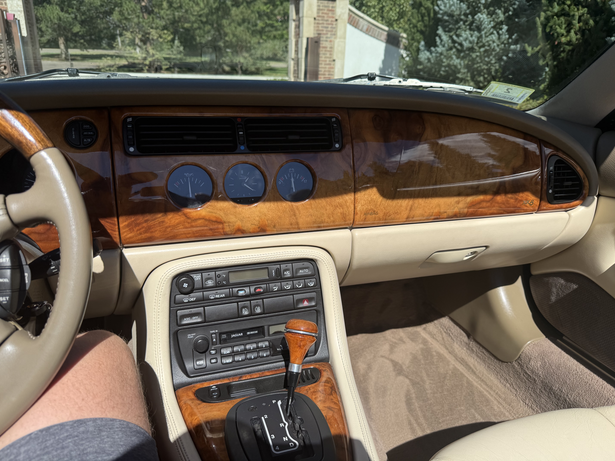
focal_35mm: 24
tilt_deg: -20.8
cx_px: 308
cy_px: 230
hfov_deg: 71.6
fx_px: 426
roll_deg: -3.5
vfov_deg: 56.8
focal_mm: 6.76
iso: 80
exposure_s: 1/4167
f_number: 1.78
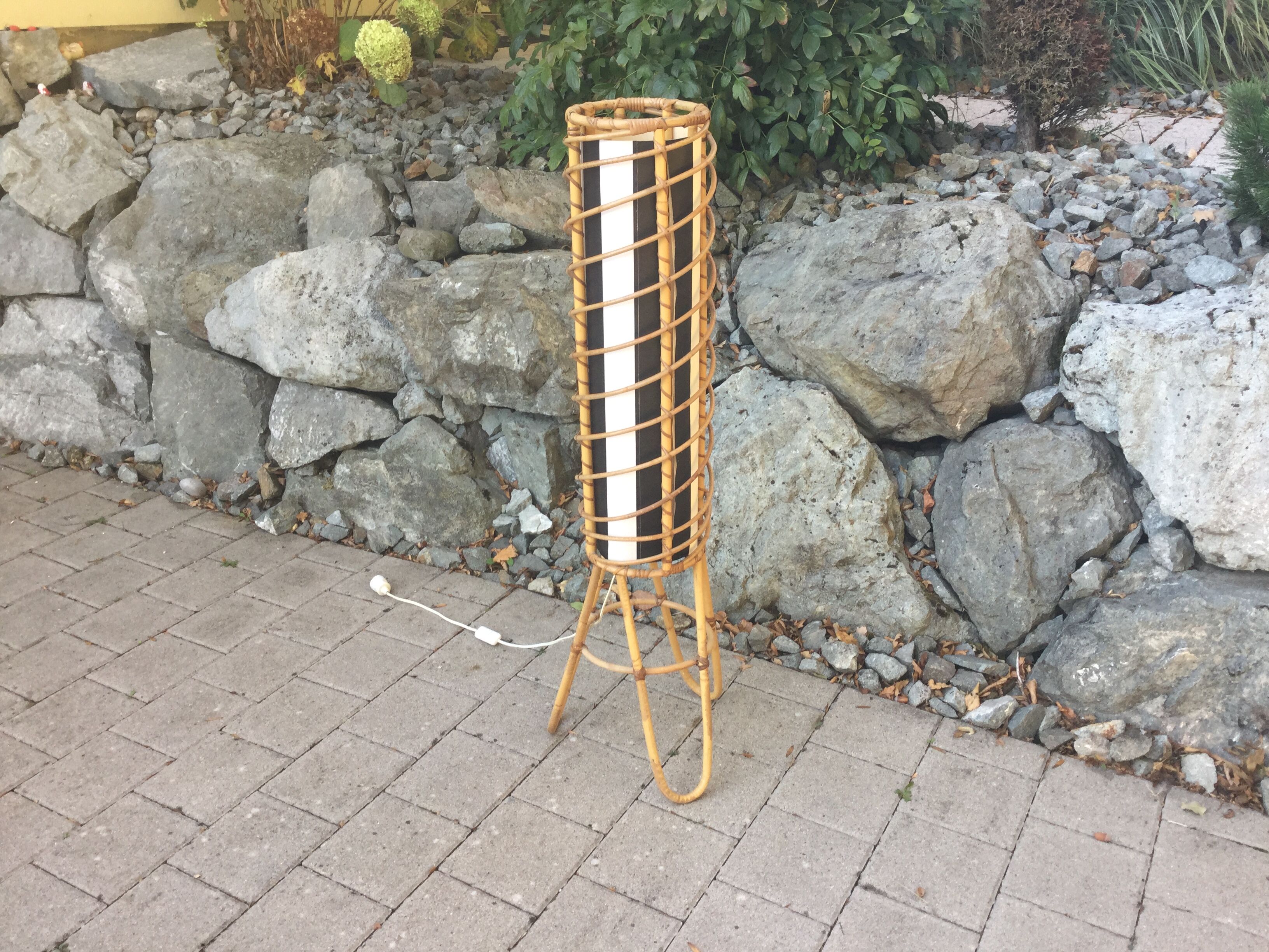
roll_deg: -4.4
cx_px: 634
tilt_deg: -25.9
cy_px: 476
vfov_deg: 45.4
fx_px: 1136
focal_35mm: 31
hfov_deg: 58.4
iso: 32
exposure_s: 1/50
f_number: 2.4
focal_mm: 3.3
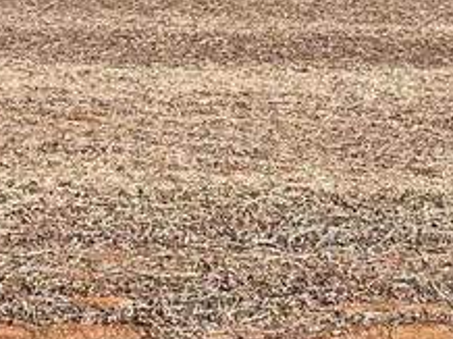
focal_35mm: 153
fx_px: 2000
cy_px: -102
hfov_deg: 12.9
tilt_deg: -1.2
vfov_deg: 9.5
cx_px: 335
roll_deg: -2.4
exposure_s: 1/4115
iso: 50
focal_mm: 5.7
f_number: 1.5
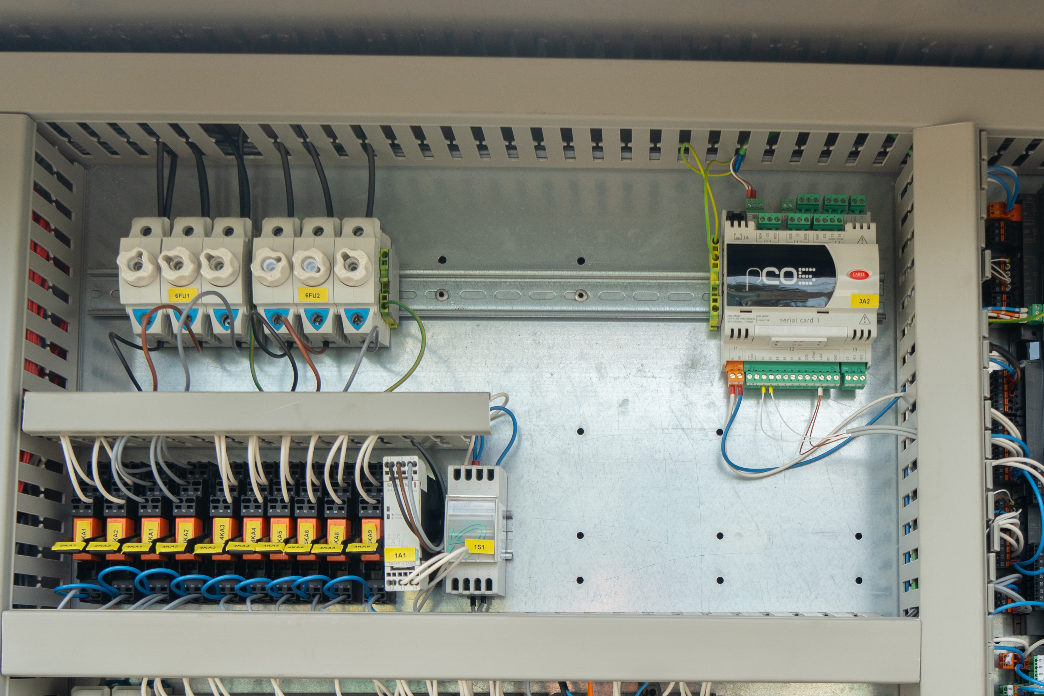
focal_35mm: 45
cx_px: 688
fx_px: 1305
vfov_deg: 28.9
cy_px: 599
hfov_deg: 43.1
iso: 100
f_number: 4
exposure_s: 1/80
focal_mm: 24
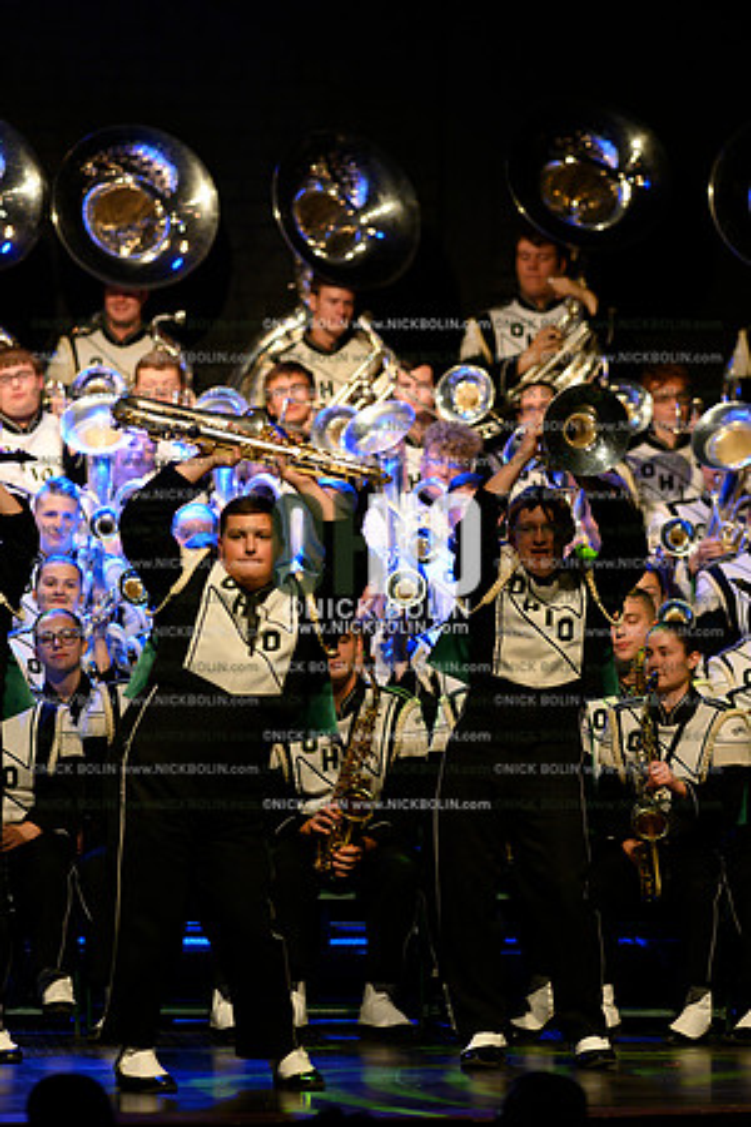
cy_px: 564
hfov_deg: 4.6
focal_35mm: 300
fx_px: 9387
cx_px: 376
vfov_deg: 6.9
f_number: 4
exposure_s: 1/500
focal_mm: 300
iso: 6400
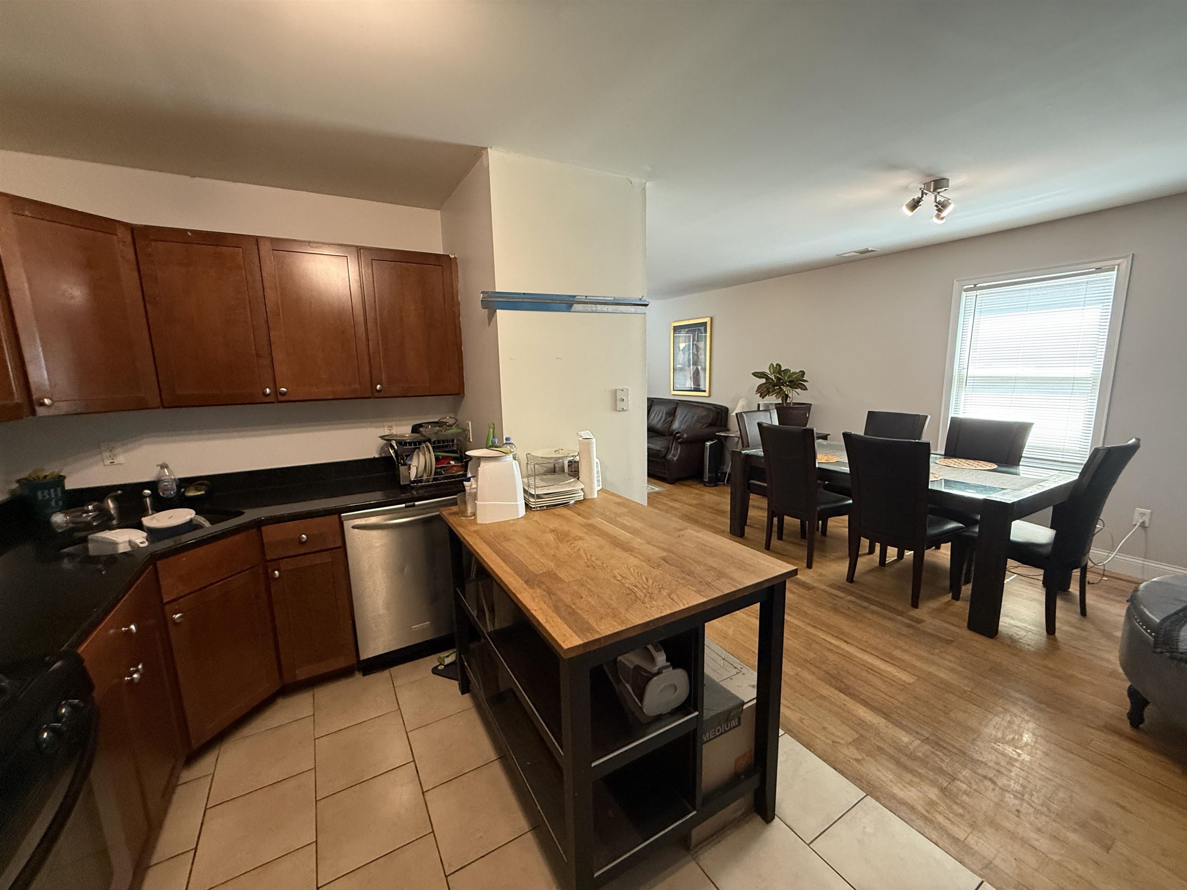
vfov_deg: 85.7
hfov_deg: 102.1
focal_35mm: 14
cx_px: 594
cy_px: 445
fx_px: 480
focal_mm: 2.22
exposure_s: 1/60
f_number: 2.2
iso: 400
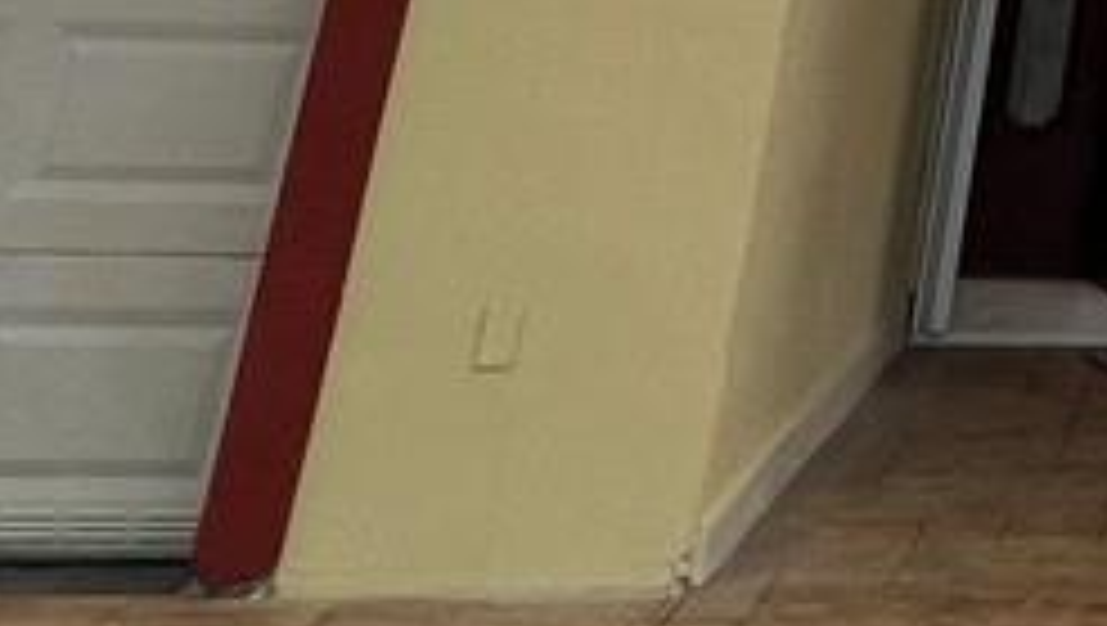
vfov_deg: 9.9
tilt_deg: +20.7
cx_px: 2070
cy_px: -1270
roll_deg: -2.4
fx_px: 2703
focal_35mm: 92
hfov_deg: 17.8
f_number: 1.8
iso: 32
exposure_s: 1/4587
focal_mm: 1.57
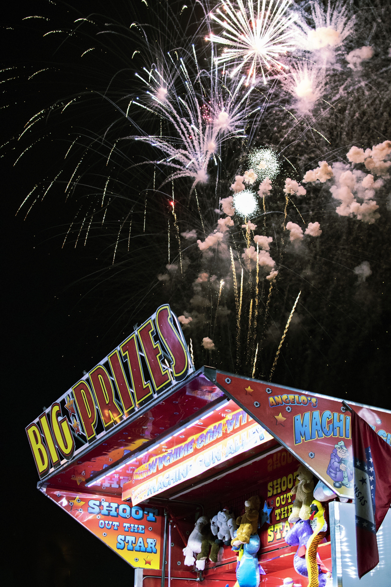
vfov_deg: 38.2
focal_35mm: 52
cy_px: 294
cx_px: 196
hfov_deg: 26.0
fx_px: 847
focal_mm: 35
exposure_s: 1/125
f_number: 2.8
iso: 3200
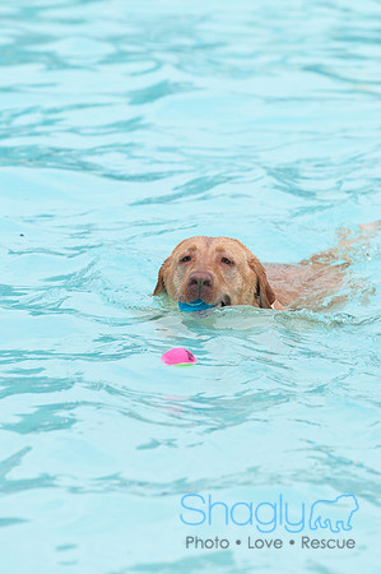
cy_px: 287
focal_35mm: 300
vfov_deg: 6.9
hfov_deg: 4.6
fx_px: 4773
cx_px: 190
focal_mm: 200
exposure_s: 1/1000
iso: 200
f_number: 5.6
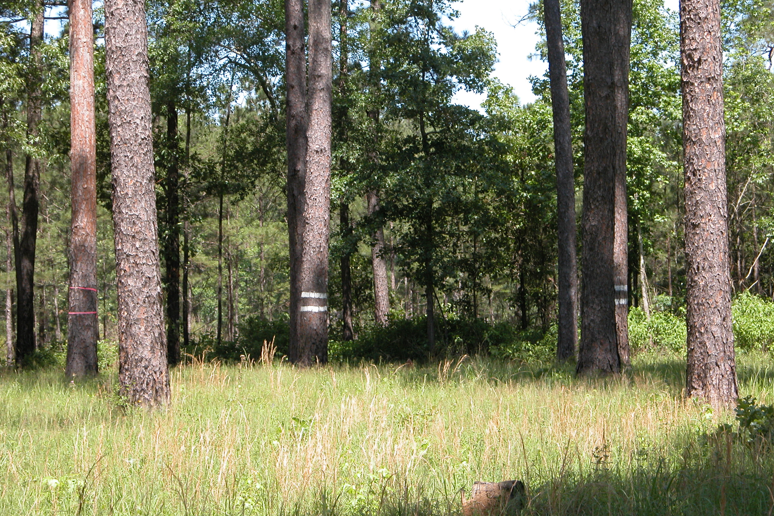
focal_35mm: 121
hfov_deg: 16.9
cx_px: 387
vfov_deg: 11.3
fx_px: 2601
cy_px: 249
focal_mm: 29.5
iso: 100
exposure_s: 1/227
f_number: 4.2
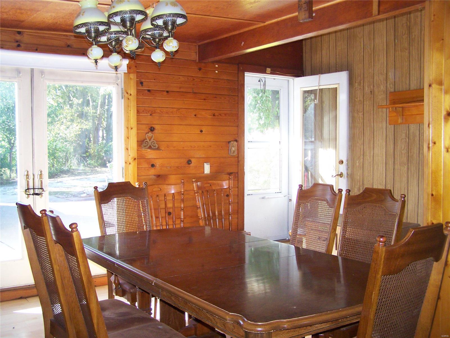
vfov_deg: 37.7
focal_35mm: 38
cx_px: 225
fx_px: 494
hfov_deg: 49.0
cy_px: 169
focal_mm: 6.3
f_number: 2.8
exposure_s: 1/100
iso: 160
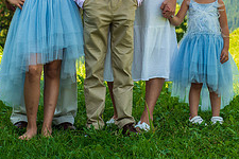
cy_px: -13
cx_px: 141
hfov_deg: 9.3
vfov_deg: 6.2
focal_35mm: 222
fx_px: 1474
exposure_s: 1/320
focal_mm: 86
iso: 100
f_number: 6.3
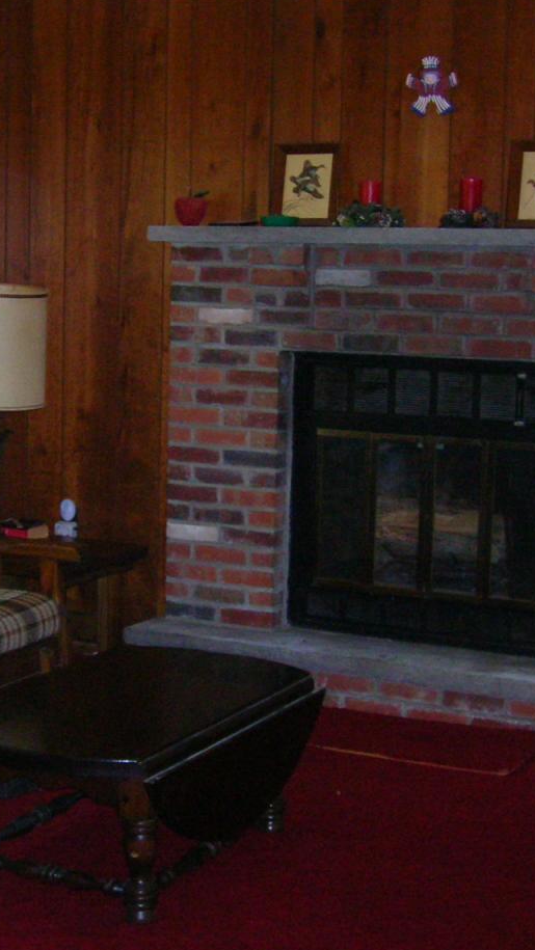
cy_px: 467
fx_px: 1613
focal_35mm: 64
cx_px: 183
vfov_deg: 32.8
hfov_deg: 18.8
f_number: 3.1
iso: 200
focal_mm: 7
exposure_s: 1/60.1
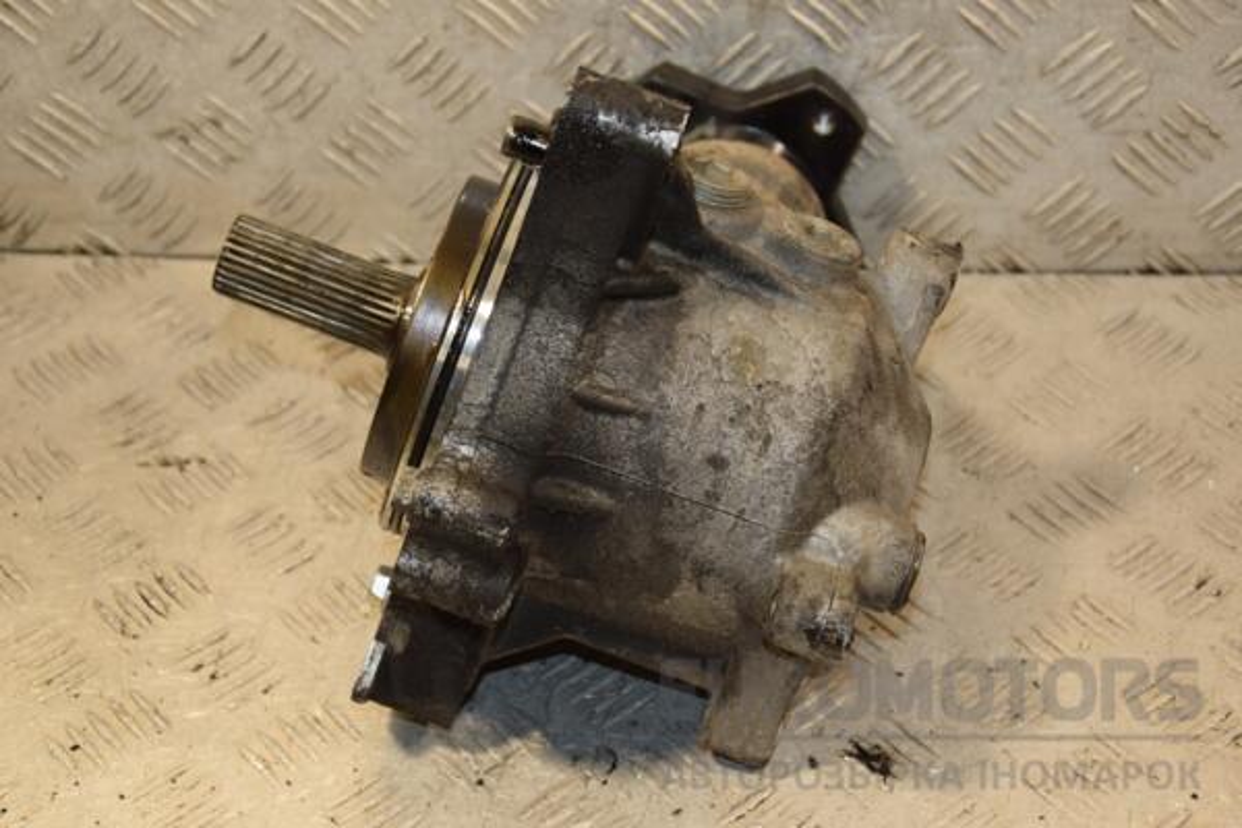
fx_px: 2484
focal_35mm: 72
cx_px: 621
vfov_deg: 18.9
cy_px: 414
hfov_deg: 28.1
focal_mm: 48
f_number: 4.8
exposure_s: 1/160
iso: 800
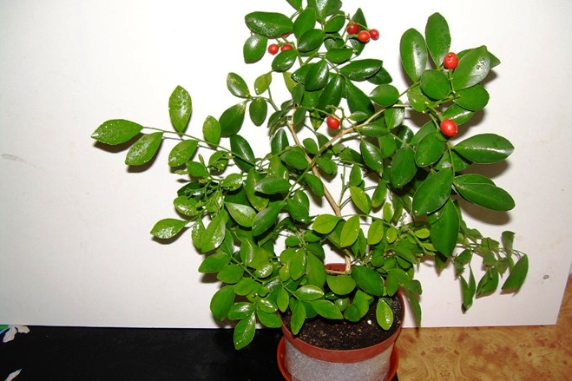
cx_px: 288
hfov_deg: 48.5
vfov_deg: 33.4
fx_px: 635
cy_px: 176
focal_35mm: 40
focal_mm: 6.3
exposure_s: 1/60
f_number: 2.8
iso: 50
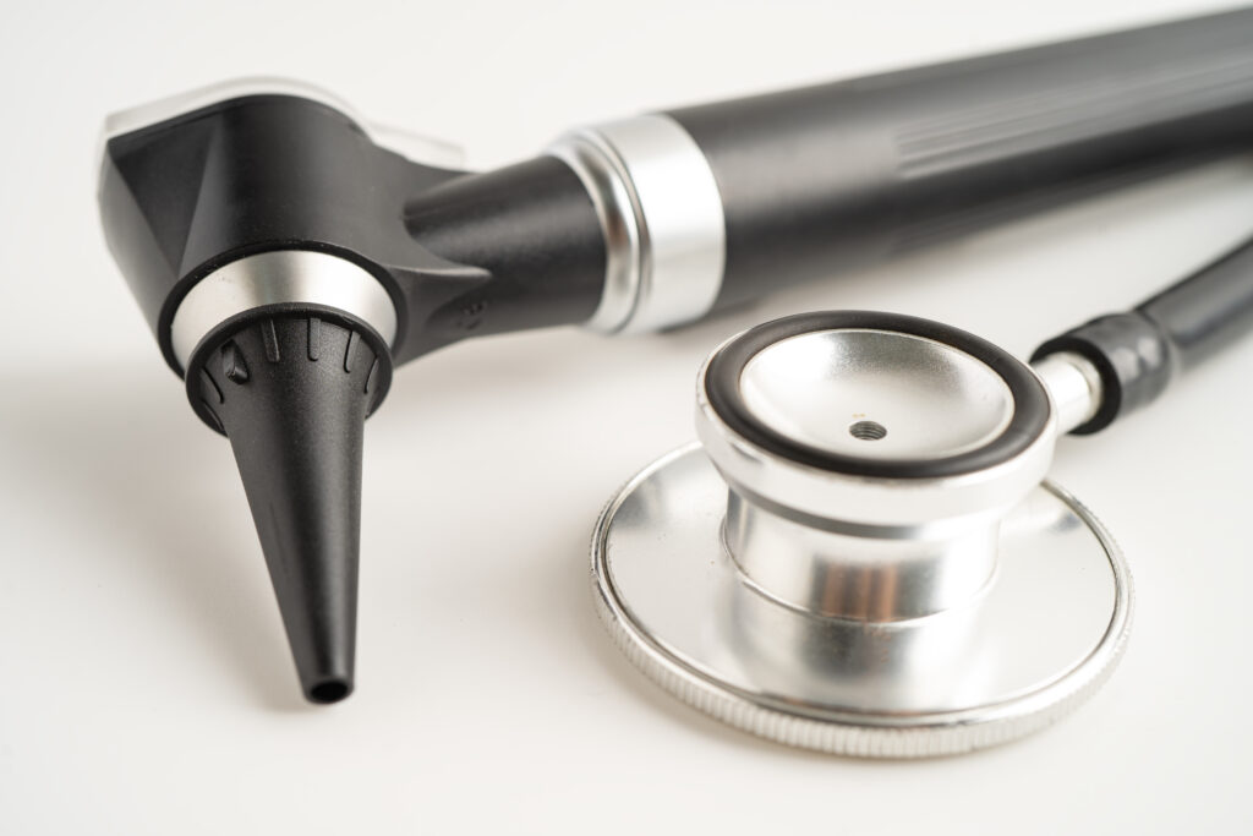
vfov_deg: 27.0
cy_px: 418
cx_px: 626
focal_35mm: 50
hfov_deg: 39.6
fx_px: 1740
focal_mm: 50
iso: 100
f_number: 6.3
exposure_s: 1/80
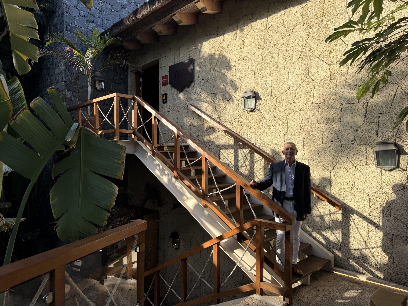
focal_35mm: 24
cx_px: 204
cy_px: 153
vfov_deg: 56.8
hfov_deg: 71.6
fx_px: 283
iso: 80
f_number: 1.78
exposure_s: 1/1980
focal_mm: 6.76
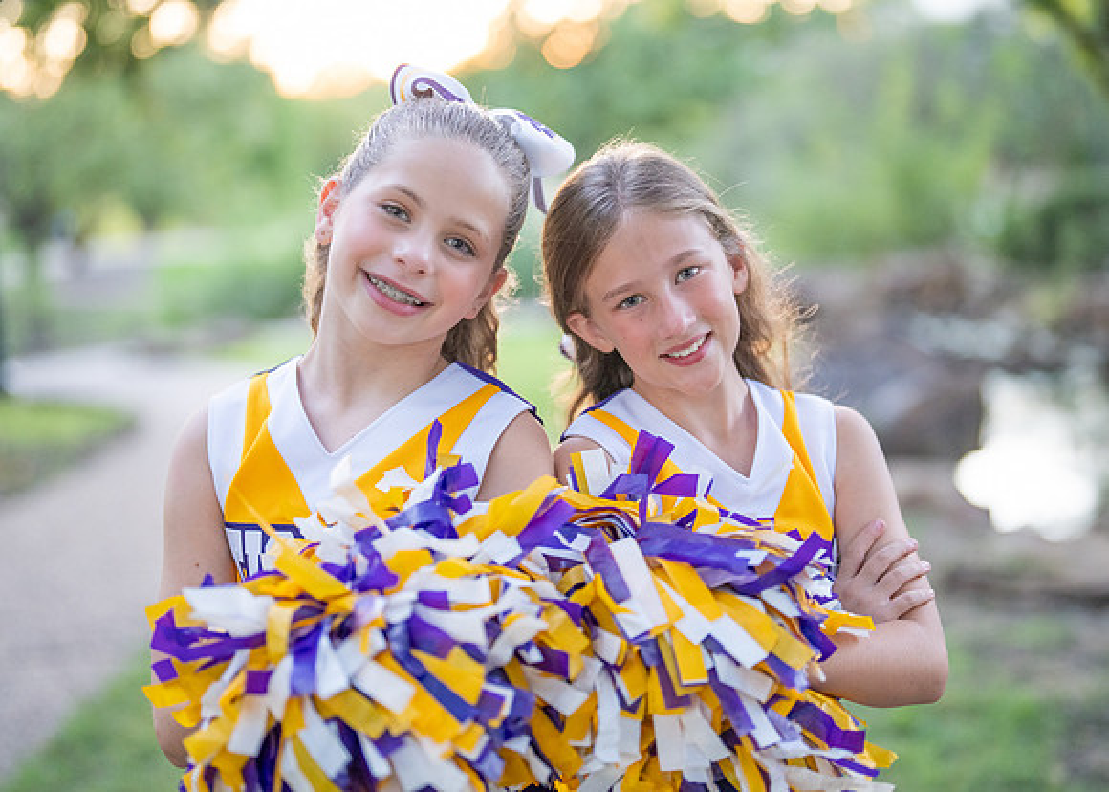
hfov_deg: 33.0
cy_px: 371
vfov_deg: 23.8
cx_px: 586
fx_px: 1874
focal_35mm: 60
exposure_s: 1/640
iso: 1600
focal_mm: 50
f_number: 1.2
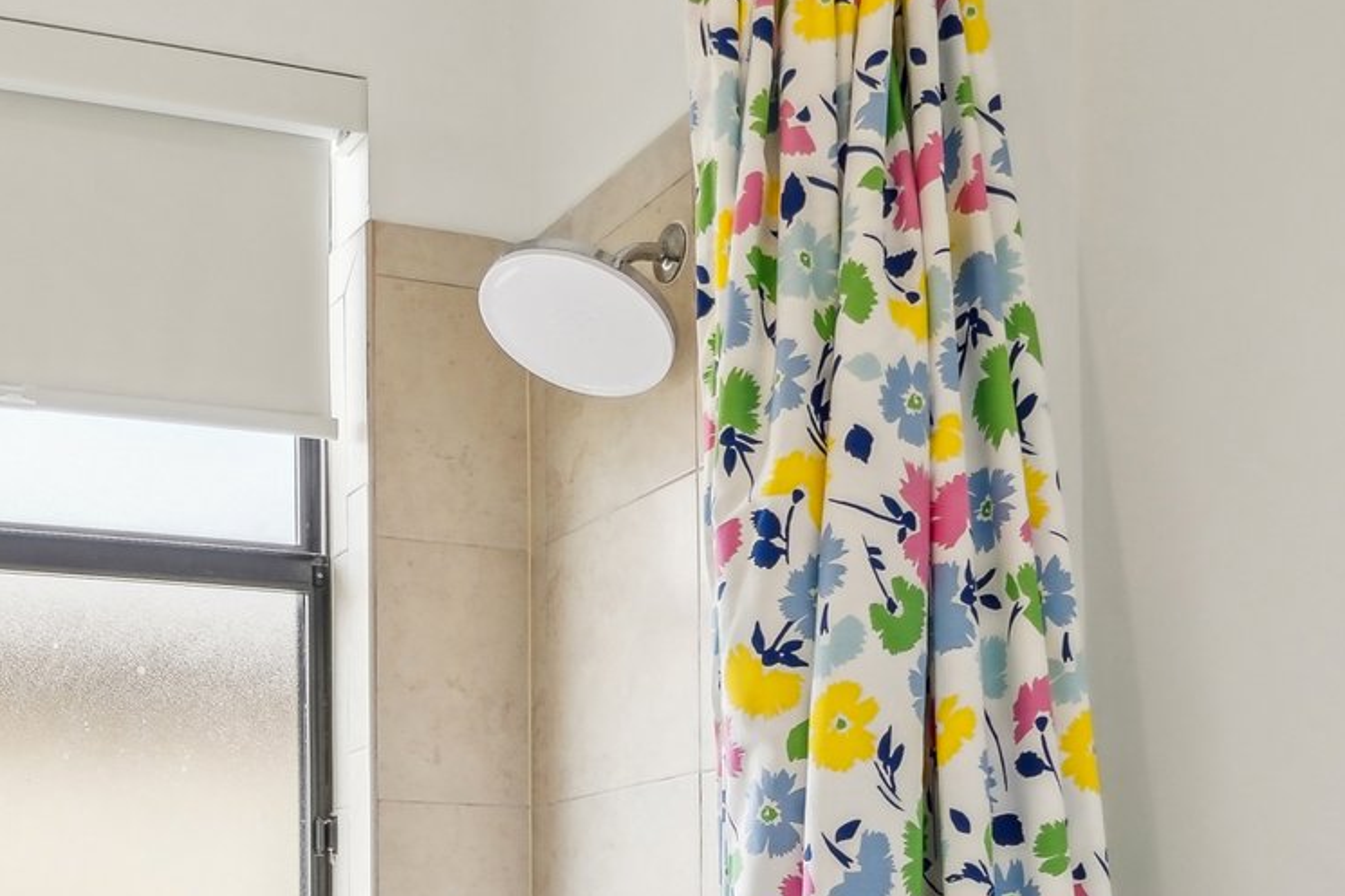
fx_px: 1643
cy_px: 1022
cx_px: 170
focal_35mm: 44
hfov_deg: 41.5
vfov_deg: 27.5
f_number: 8
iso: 400
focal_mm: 16
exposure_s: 1/125
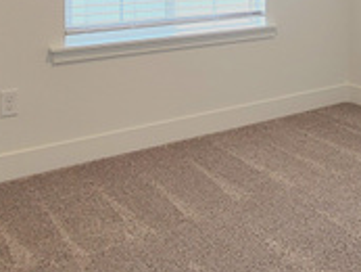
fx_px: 501
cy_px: -48
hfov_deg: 38.2
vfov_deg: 27.0
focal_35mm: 48
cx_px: 286
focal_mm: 2.2
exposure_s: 1/120
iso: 100
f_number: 2.2
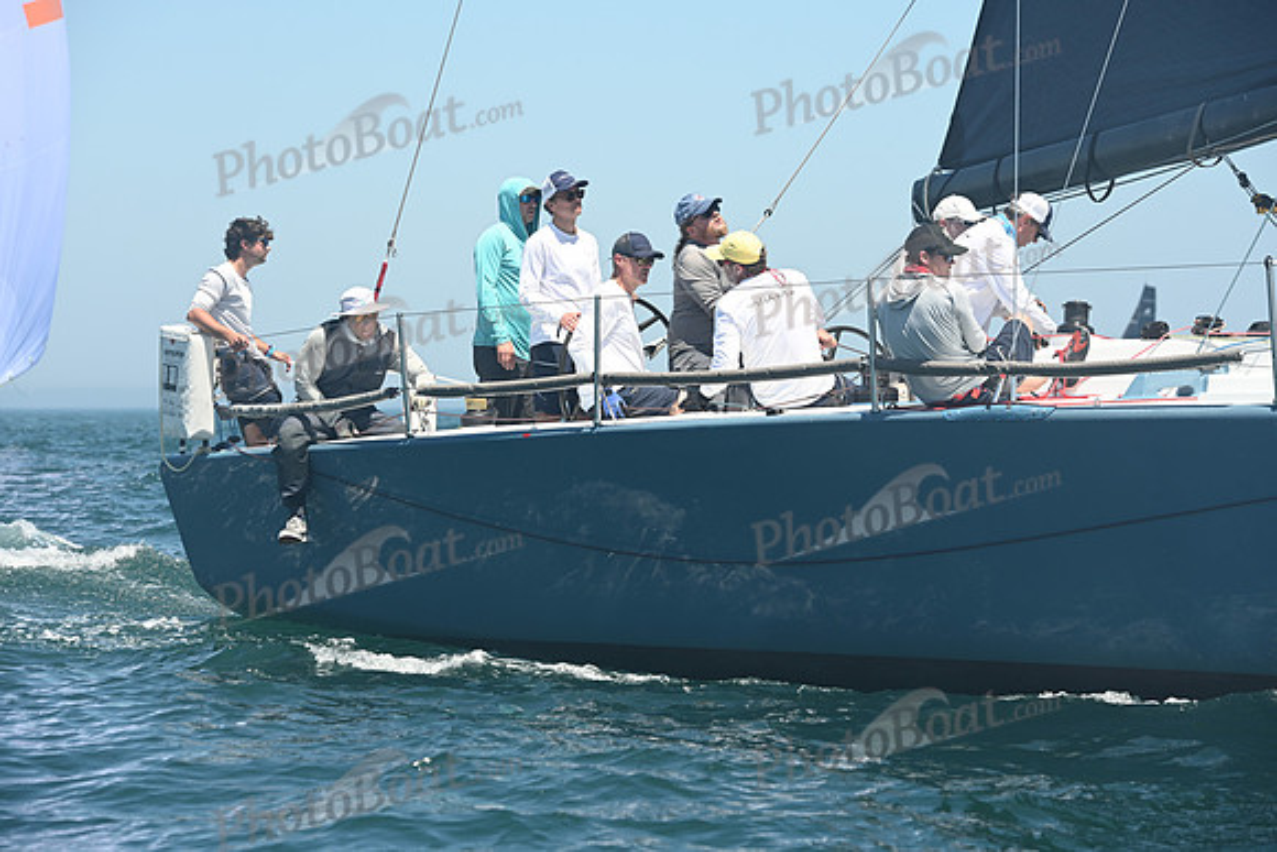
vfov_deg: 10.2
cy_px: 426
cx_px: 638
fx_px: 4790
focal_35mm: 135
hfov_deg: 15.2
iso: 320
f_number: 6.3
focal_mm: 135
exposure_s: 1/1000
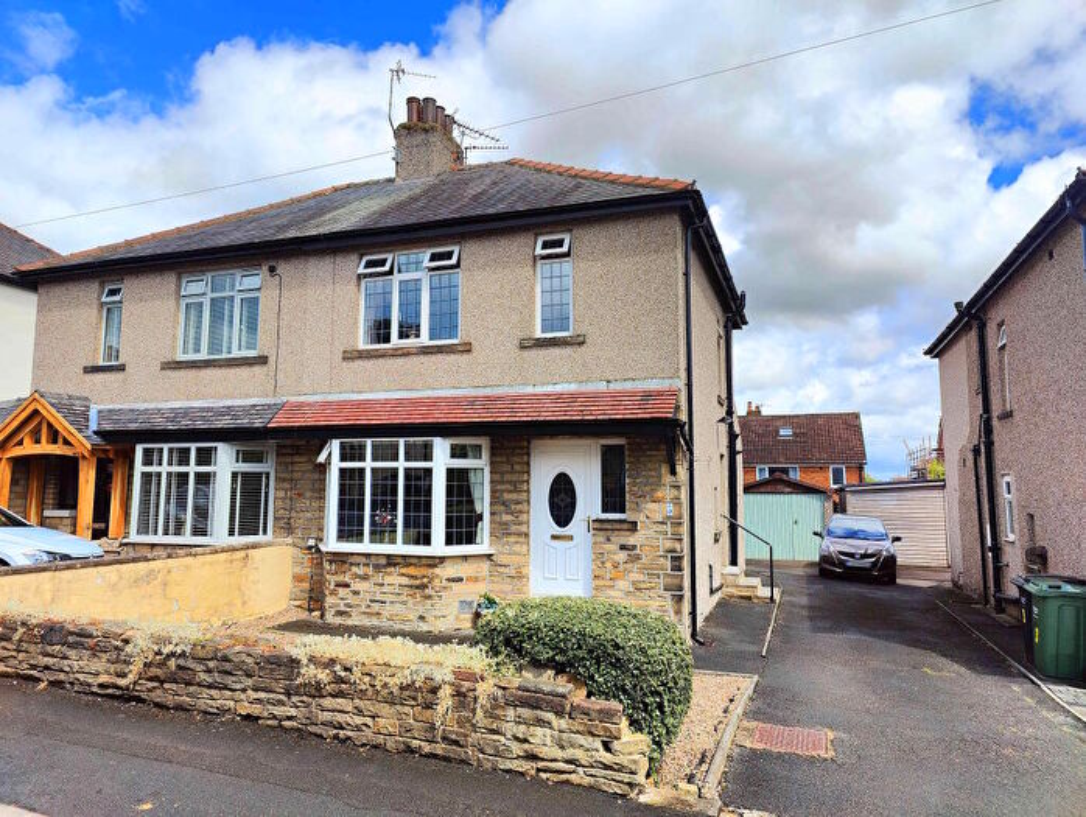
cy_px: 408
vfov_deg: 59.0
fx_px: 722
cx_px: 543
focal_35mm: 23
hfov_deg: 73.9
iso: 64
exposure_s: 1/3132
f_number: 1.8
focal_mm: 6.06
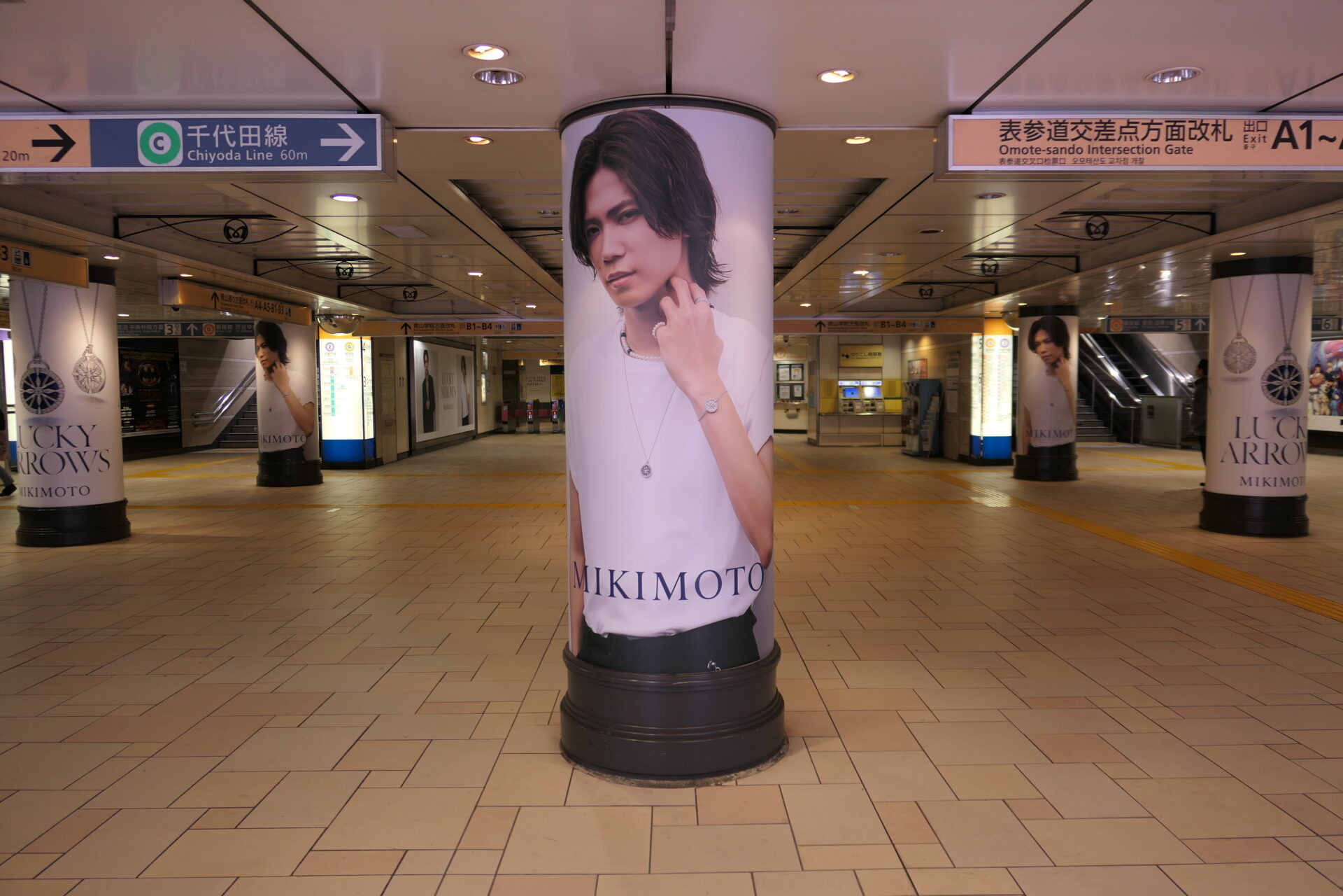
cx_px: 672
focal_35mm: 24
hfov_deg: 73.7
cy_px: 448
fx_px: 895
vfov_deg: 53.1
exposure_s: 1/100
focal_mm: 8.8
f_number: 1.4
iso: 125
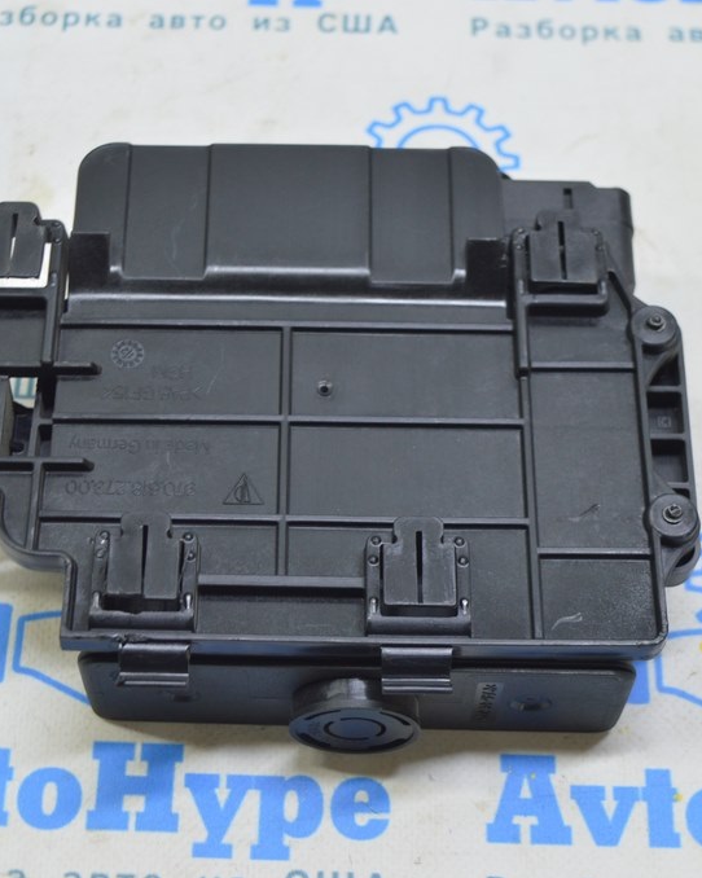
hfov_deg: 22.4
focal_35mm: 68
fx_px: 1767
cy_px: 440
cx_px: 289
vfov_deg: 27.9
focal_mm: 32
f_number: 5.6
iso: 400
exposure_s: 1/20
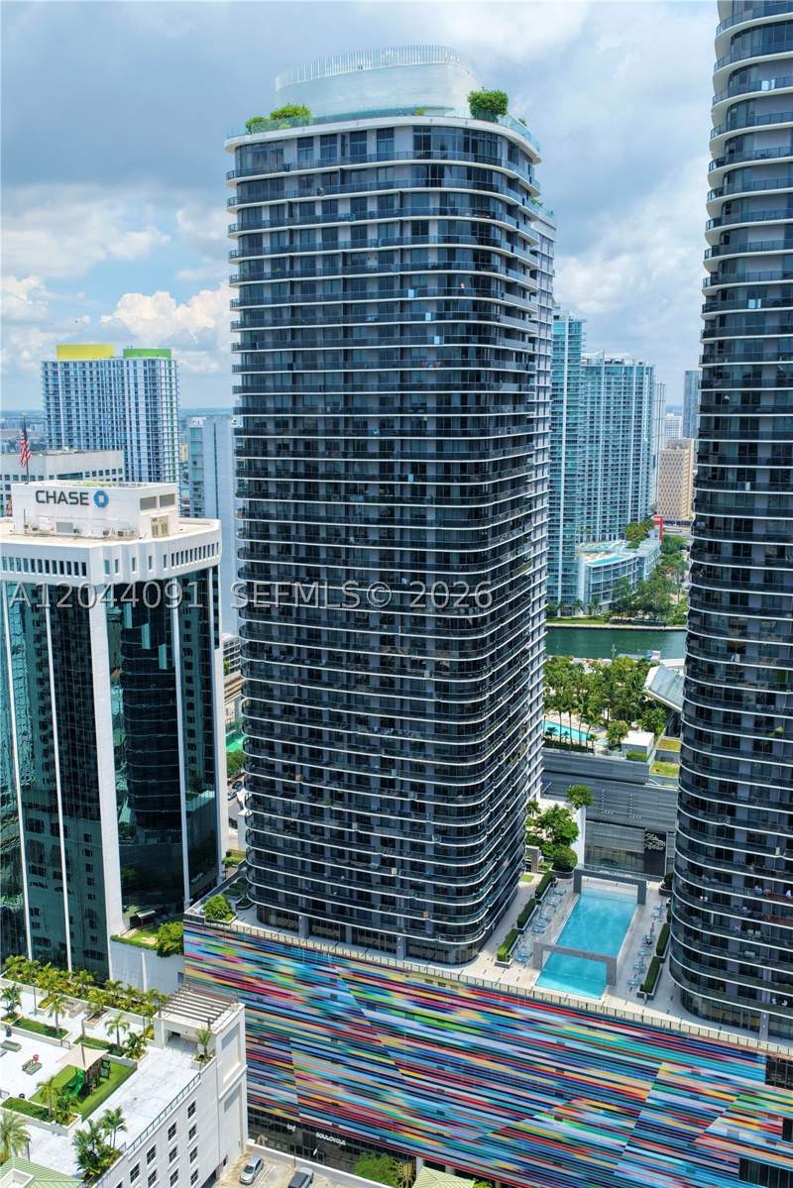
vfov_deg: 65.5
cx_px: 396
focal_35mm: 28
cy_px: 594
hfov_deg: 46.4
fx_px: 925
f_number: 2.8
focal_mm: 14.45
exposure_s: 1/640
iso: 100
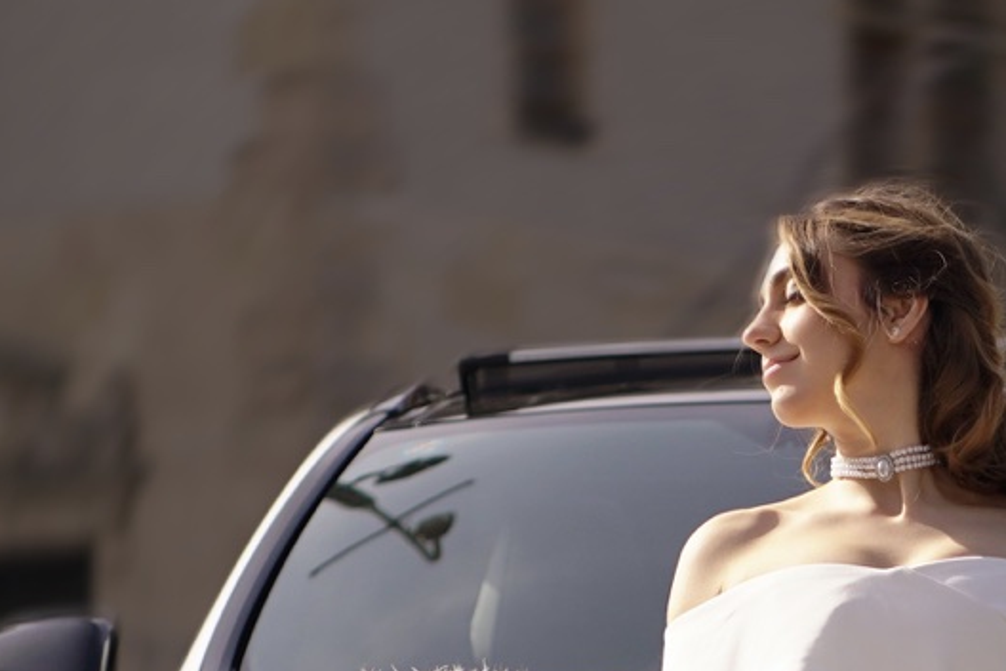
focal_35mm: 290
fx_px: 8103
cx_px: 911
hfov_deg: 7.1
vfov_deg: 4.7
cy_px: 854
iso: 160
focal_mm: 85
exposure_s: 1/5000
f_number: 3.2
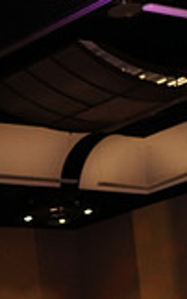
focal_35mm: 157
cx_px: -82
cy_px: 484
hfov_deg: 8.2
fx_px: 1282
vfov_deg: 12.5
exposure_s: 1/250
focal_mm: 43
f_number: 5
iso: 2000
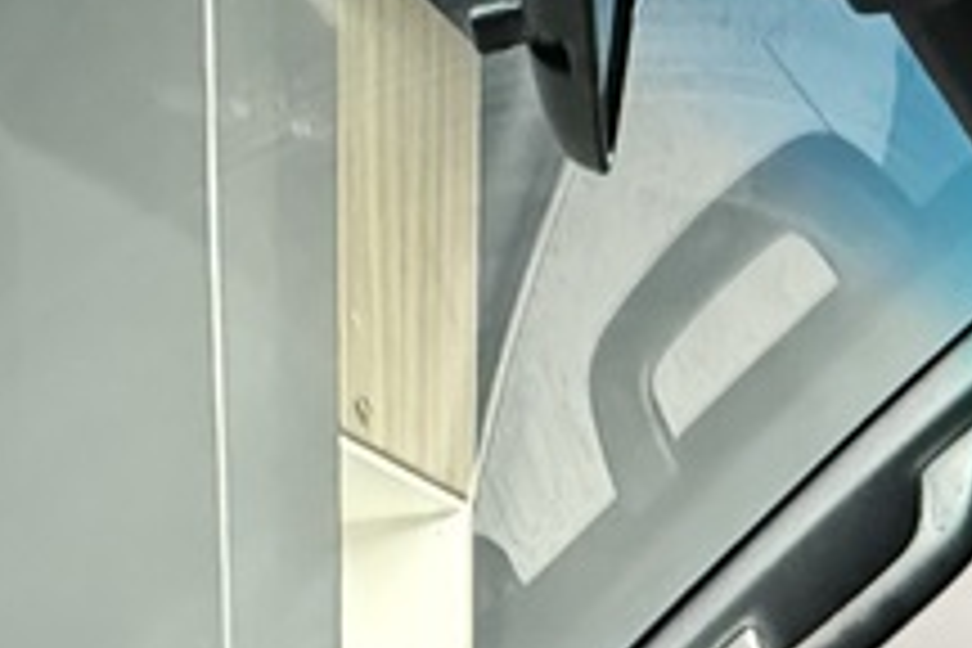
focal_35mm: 69
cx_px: 482
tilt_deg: -19.7
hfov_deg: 29.2
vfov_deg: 13.0
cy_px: 1688
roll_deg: -0.8
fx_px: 1863
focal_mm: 2.22
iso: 1250
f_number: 2.2
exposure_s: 1/33
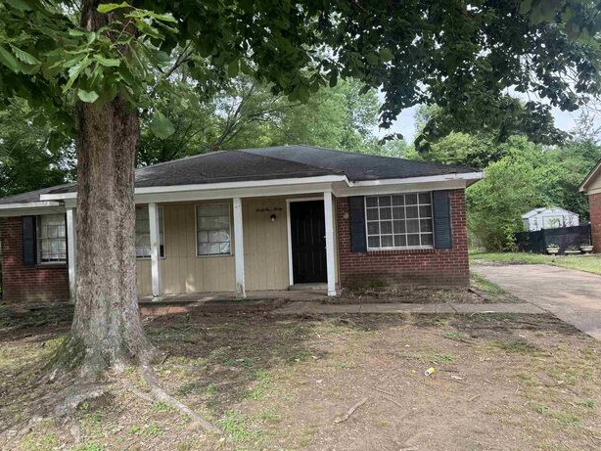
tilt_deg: +6.3
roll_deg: +3.2
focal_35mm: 25
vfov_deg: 54.9
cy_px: 229
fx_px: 434
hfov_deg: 69.4
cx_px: 300
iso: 80
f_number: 1.78
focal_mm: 6.76
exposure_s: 1/352
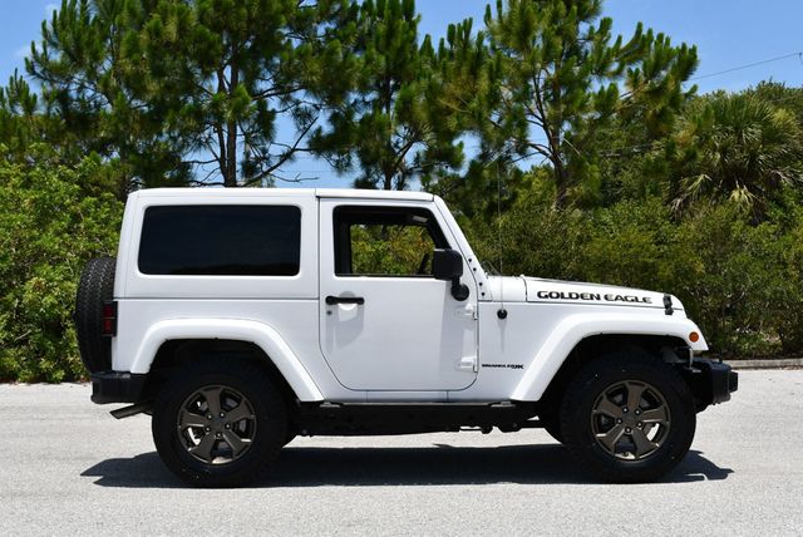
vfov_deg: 26.0
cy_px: 268
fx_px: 1161
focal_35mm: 52
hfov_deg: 38.2
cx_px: 402
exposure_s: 1/320
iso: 100
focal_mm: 26
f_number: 9
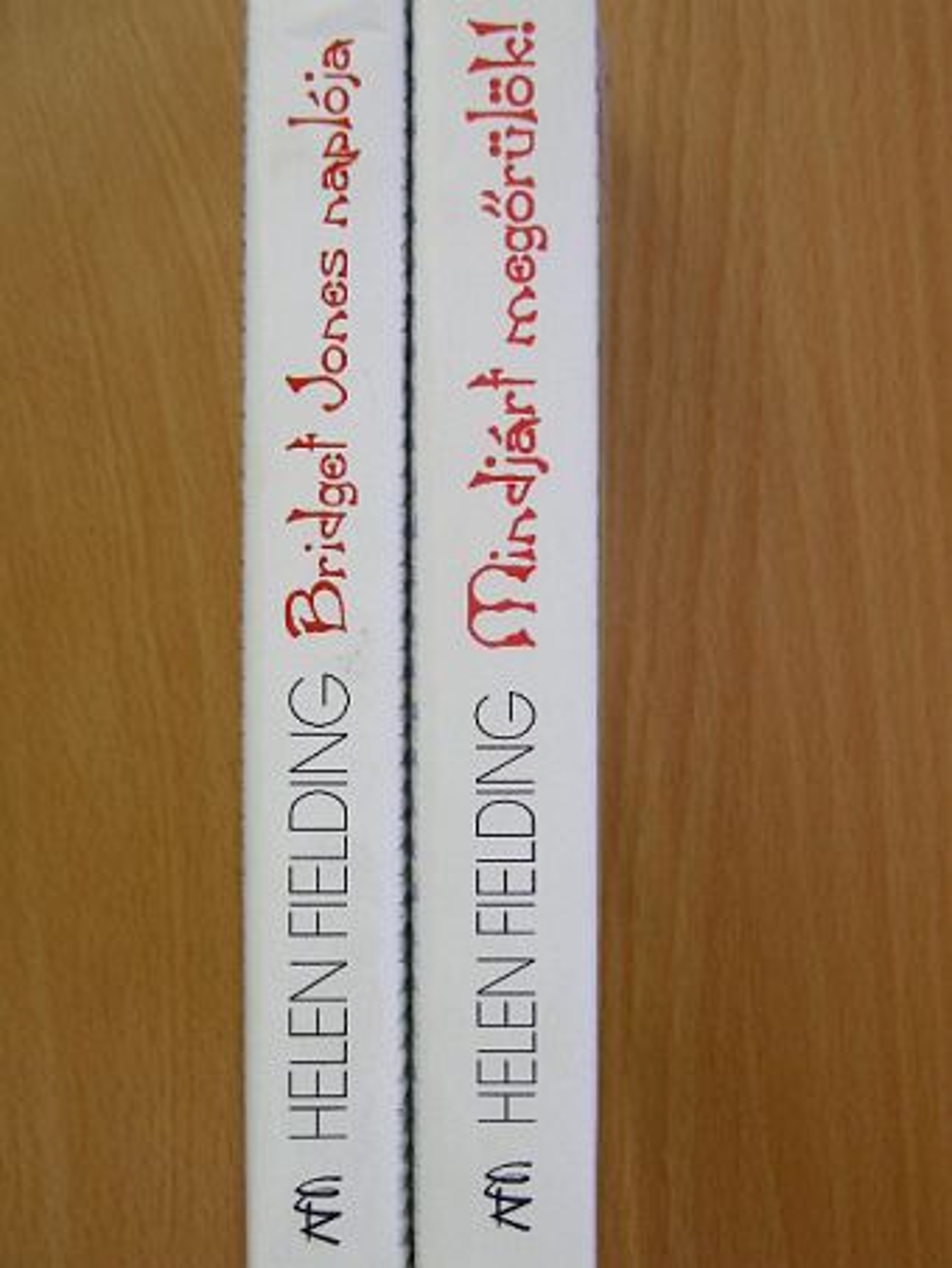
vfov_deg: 27.8
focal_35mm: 70
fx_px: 2566
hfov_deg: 21.0
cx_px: 476
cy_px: 634
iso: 50
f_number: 3.5
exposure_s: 1/31.5
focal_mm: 11.7
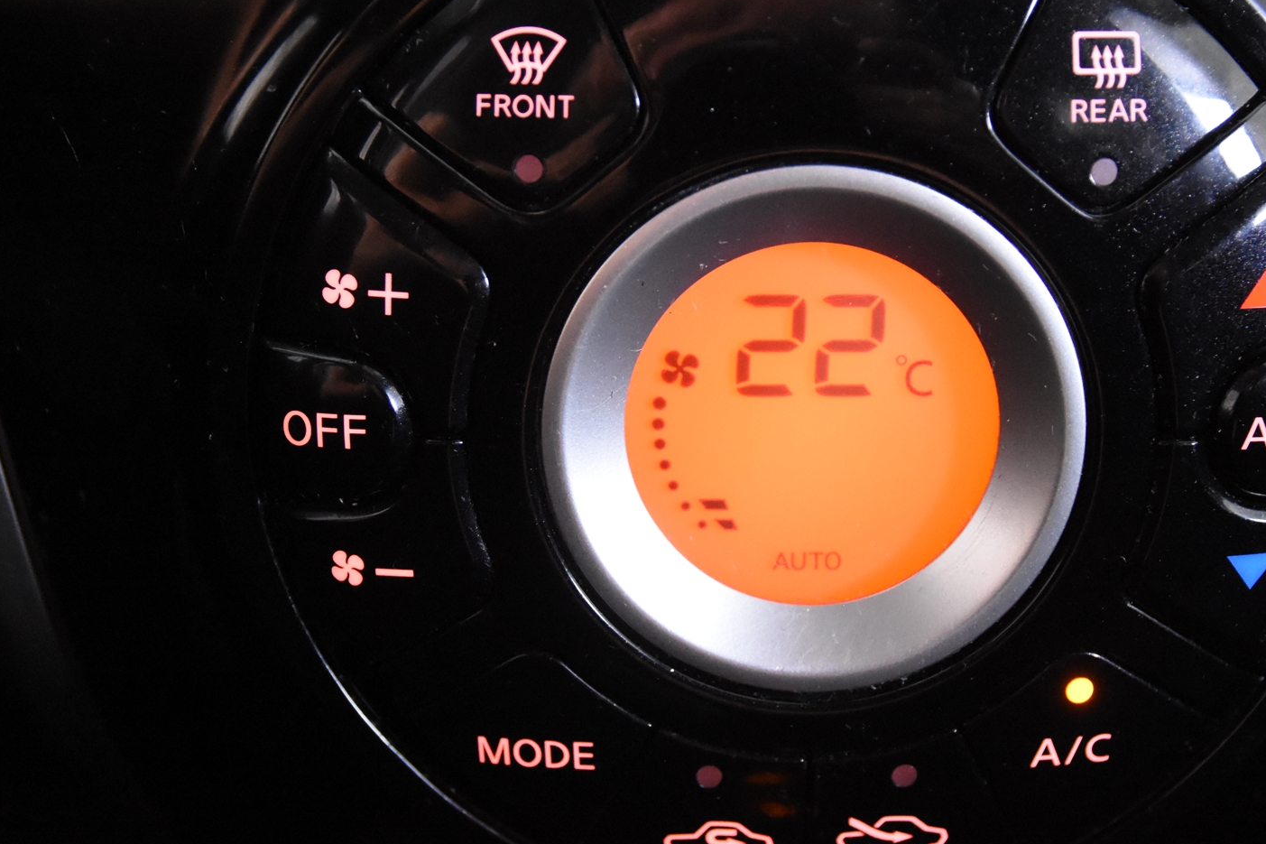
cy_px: 410
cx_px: 704
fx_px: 2742
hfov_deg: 26.0
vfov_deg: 17.5
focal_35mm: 78
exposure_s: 1/60
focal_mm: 38
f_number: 3.5
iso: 6400
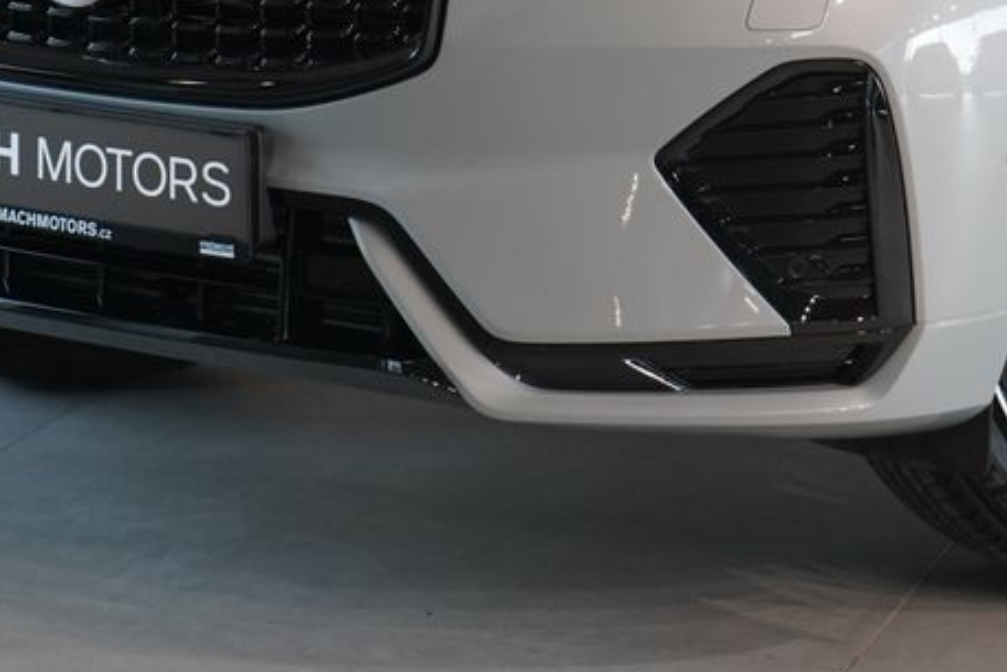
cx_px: 619
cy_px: -10
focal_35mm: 157
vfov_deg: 8.7
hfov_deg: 13.1
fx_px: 4393
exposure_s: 1/160
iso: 3200
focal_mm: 70
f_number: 5.6
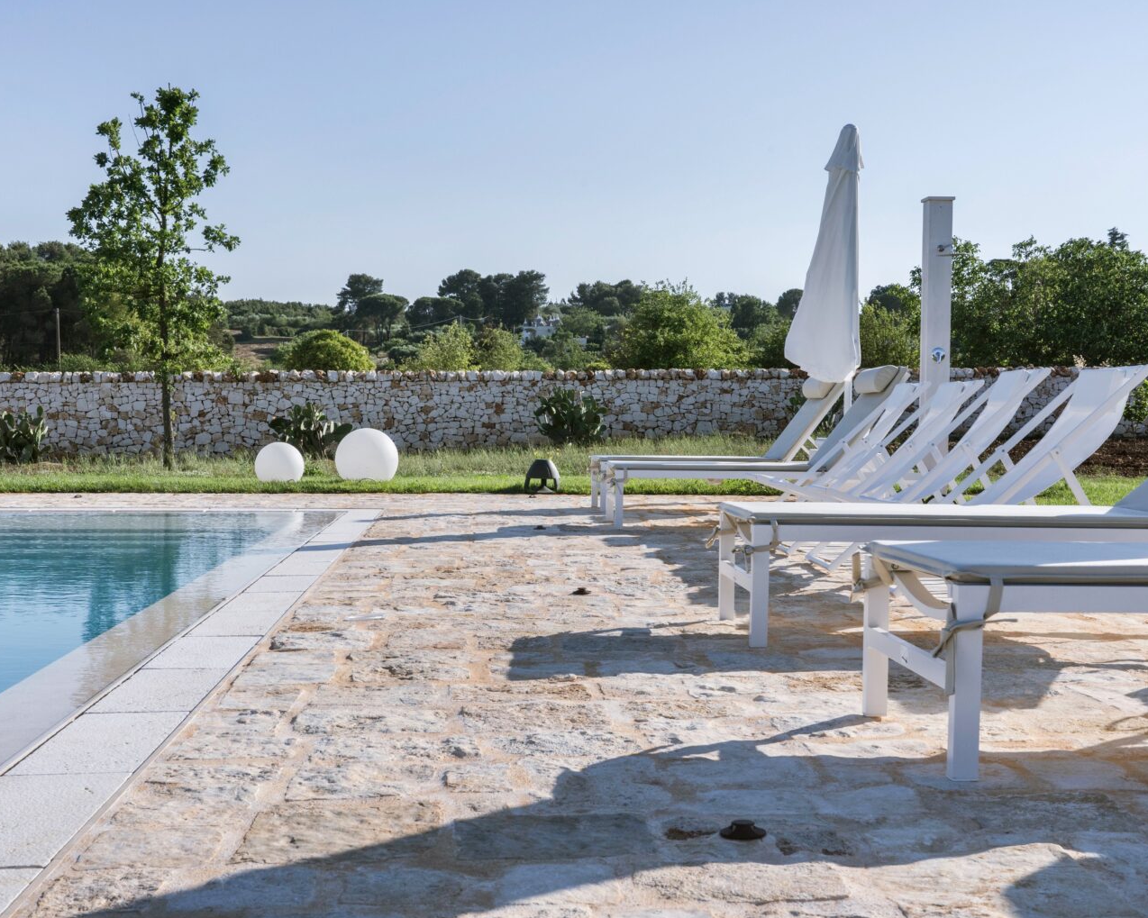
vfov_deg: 34.9
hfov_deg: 42.9
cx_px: 524
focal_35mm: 43
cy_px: 459
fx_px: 1461
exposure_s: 1/400
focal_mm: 38
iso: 500
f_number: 16
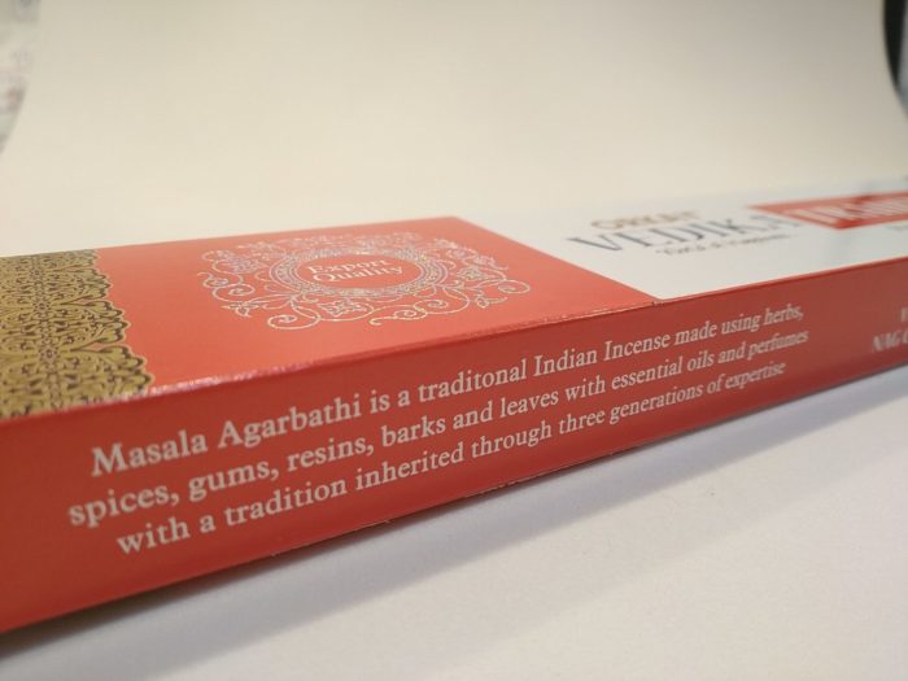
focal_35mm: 26
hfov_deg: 67.3
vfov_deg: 53.1
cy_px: 340
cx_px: 454
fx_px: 682
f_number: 2.2
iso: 125
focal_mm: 3.82
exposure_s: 1/30
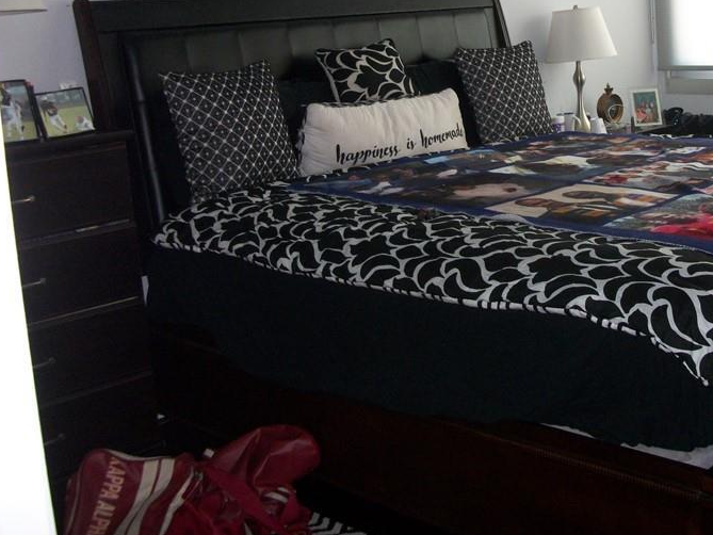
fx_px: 1009
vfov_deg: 29.2
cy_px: 133
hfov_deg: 38.3
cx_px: 501
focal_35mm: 49
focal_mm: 5.7
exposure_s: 1/60
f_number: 2.9
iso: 160
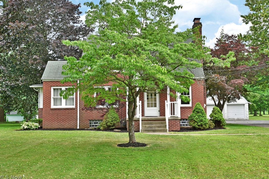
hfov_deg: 51.9
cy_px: 89
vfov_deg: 35.9
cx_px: 135
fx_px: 276
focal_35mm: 37
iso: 200
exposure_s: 1/160
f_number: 4.5
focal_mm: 24
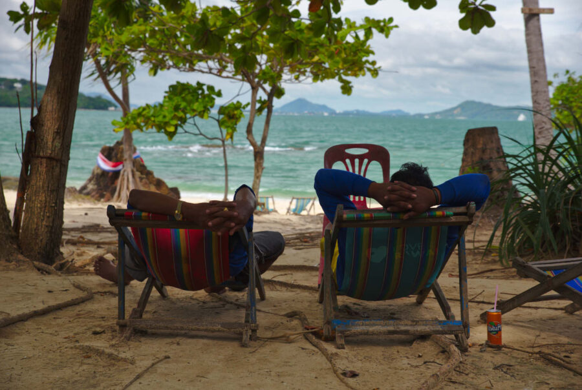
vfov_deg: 23.5
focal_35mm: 58
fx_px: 940
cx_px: 291
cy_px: 195
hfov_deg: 34.4
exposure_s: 1/125
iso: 100
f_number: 6.3
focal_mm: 58
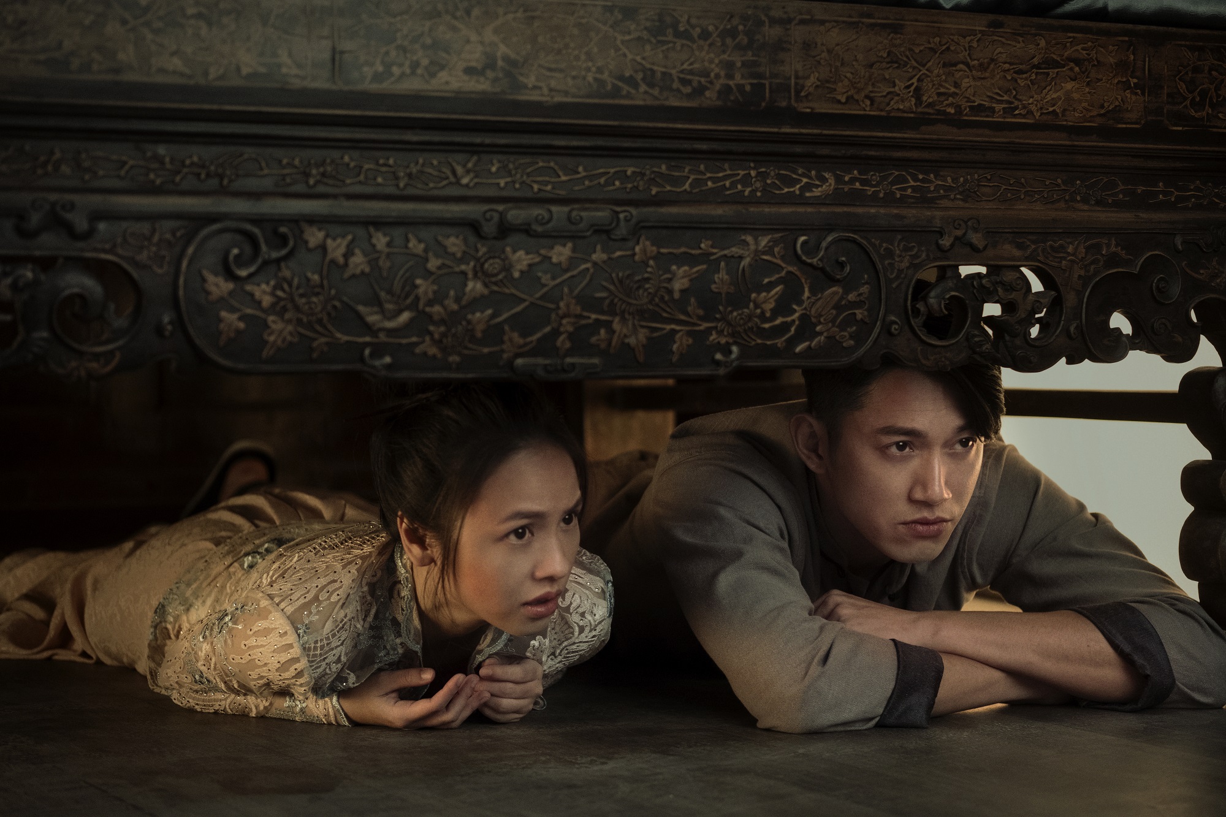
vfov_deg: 18.2
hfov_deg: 27.0
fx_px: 2554
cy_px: 408
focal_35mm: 75
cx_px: 613
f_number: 2
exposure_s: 1/160
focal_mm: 50
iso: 2000
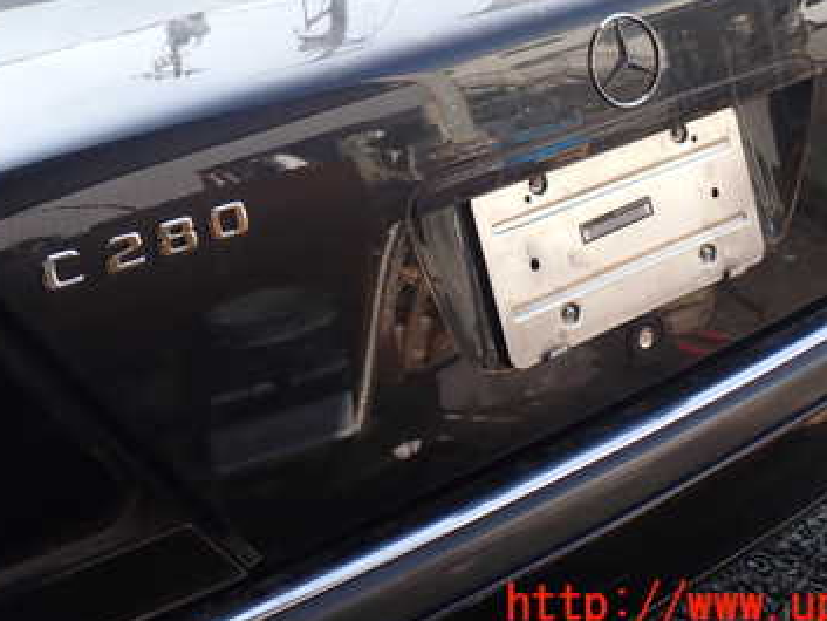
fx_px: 1219
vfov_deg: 27.9
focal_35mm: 51
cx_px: 333
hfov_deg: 37.3
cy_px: 108
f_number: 3.2
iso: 100
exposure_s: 1/250
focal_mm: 5.4
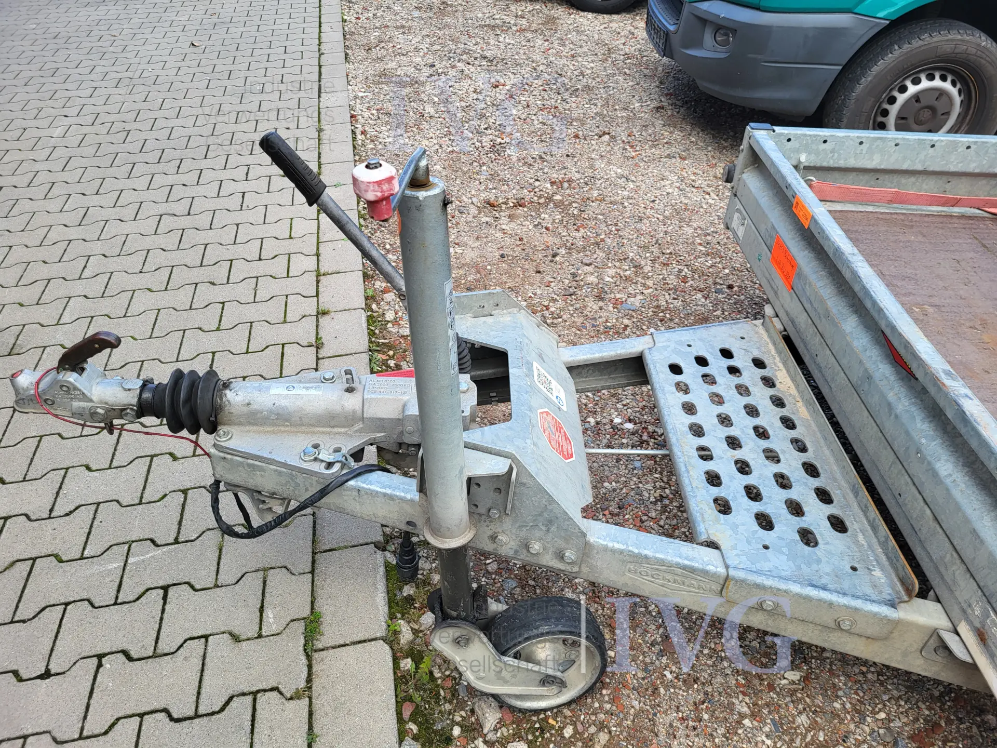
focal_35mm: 26
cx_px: 498
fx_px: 749
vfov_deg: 53.1
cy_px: 374
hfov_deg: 67.3
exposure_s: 1/376
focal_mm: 5.4
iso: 40
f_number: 1.8
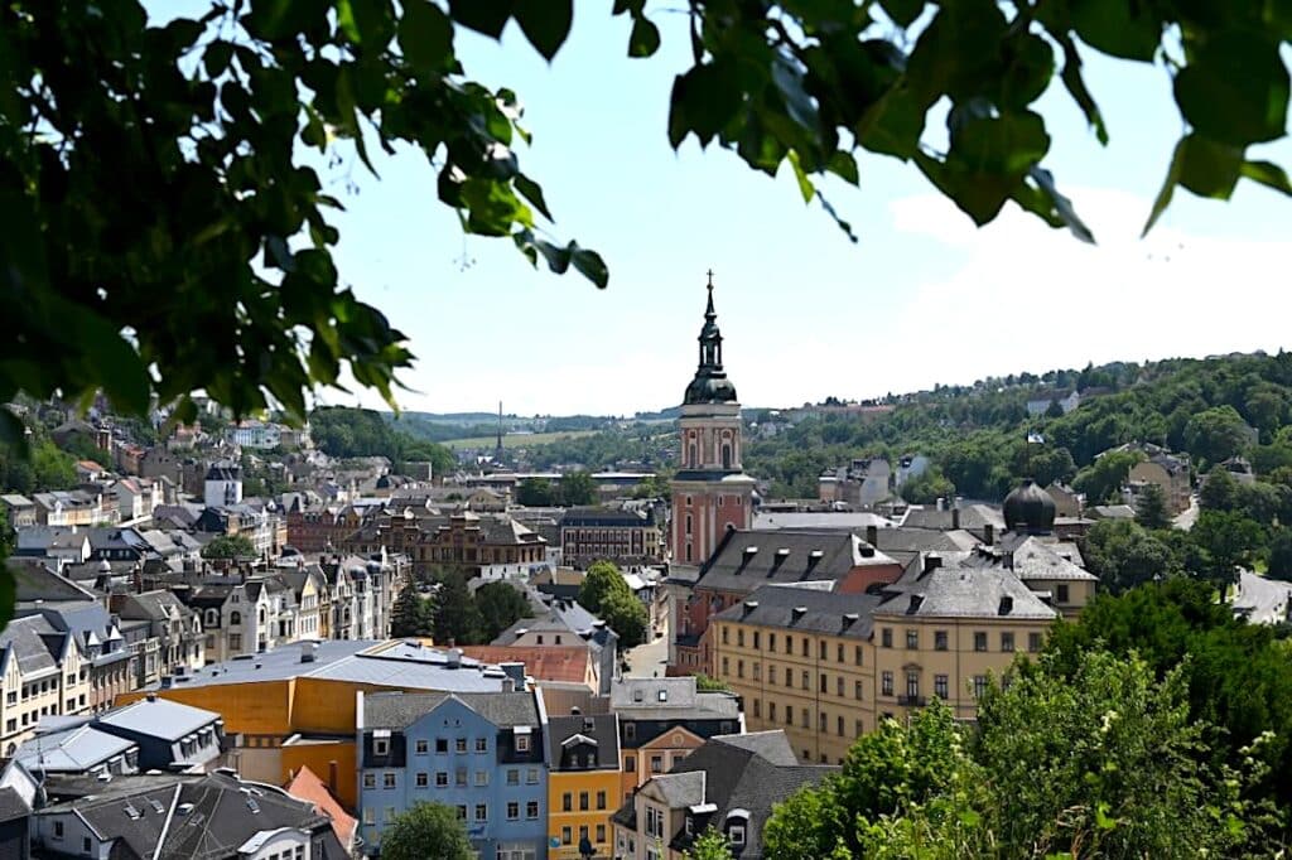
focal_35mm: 39
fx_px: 1399
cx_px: 646
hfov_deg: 49.6
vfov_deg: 34.2
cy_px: 430
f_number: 8
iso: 100
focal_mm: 39
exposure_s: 1/500
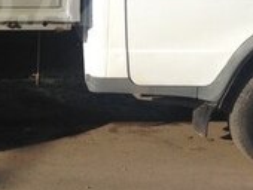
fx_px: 937
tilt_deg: -6.9
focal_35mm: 128
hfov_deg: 14.9
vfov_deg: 11.5
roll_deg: +0.7
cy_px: 4
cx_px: -40
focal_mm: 4.12
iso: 50
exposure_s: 1/1748
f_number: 2.4
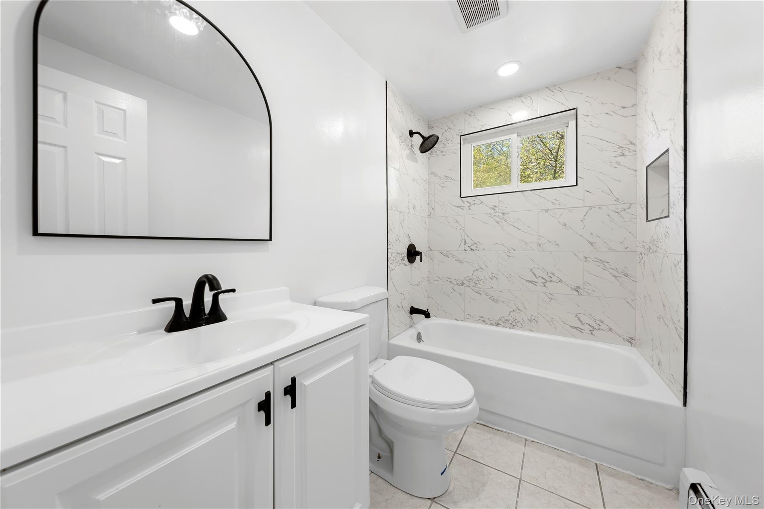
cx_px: 382
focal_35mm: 12
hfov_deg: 112.6
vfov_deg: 90.0
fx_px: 255
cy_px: 254
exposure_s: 1/3
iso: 100
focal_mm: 12
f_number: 8
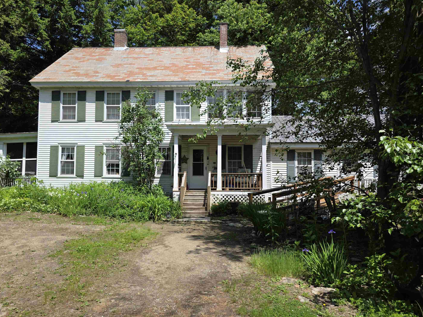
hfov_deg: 69.4
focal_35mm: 25
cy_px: 171
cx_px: 205
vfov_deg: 54.8
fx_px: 306
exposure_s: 1/4766
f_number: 1.7
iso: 80
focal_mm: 6.3
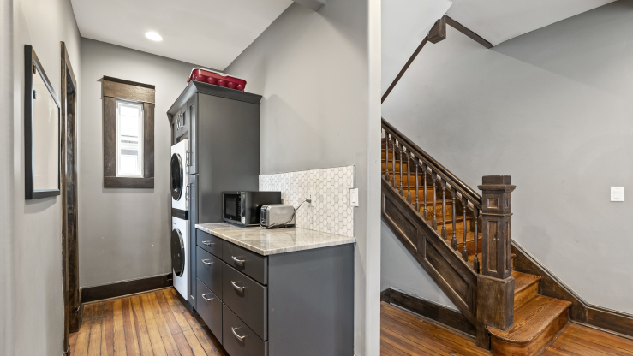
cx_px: 319
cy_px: 199
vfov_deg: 63.7
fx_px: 285
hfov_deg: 95.9
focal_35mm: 17
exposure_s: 1/2.5
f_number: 7.1
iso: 800
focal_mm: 16
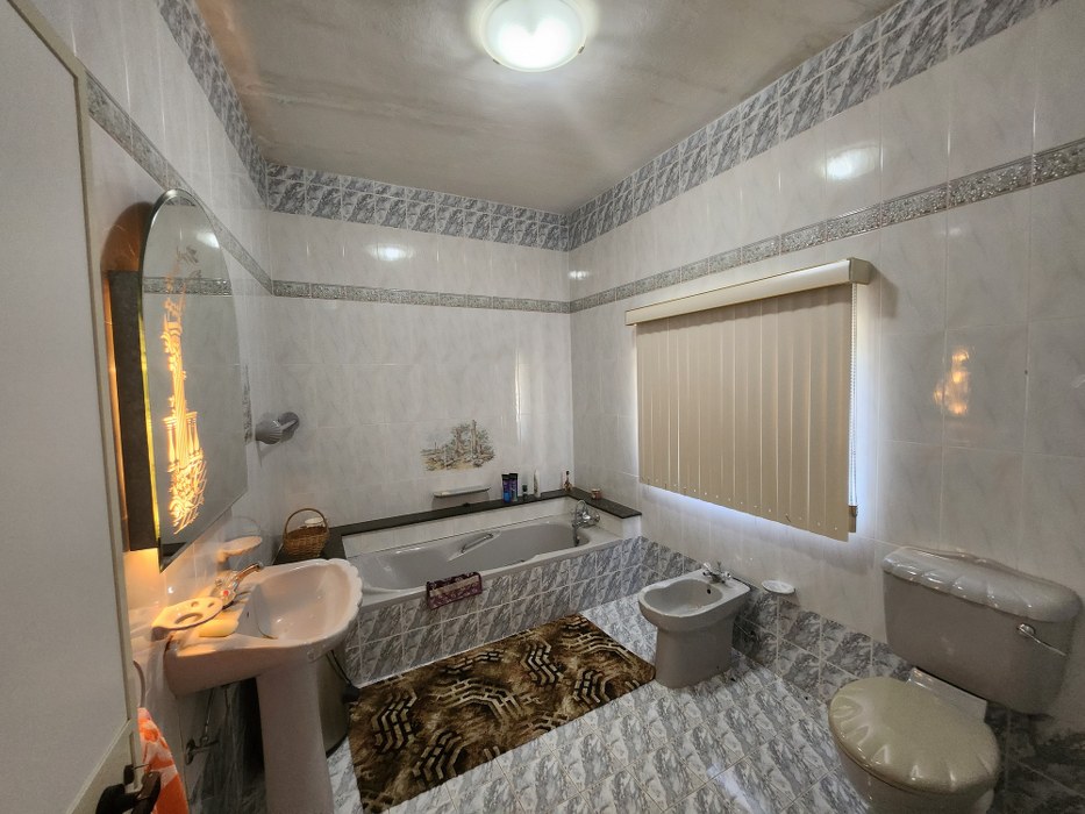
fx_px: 408
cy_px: 407
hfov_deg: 106.2
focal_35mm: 13
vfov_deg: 89.9
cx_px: 542
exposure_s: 1/50
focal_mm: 1.7
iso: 320
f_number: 2.2
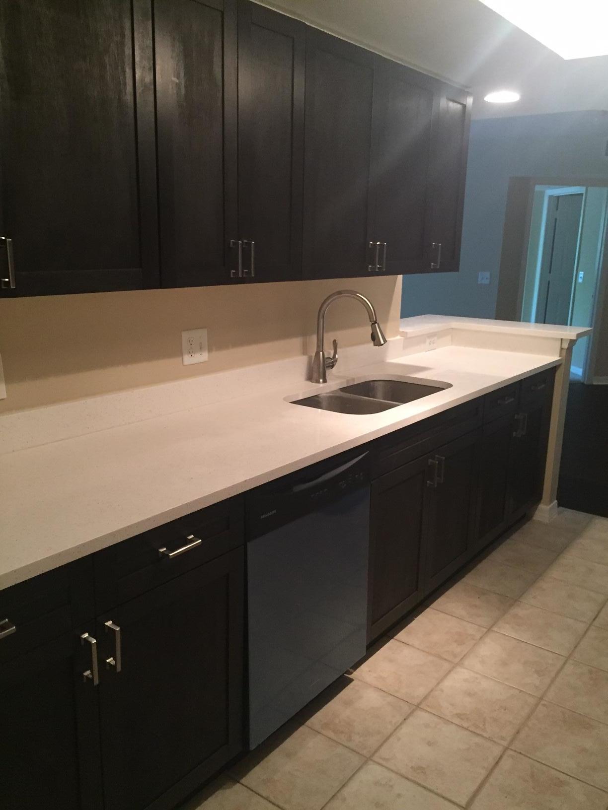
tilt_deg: -14.7
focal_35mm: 29
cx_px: 304
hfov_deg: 48.2
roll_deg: -1.2
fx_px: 679
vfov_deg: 61.7
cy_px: 405
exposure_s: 1/30
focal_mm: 4.15
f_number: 2.2
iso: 250
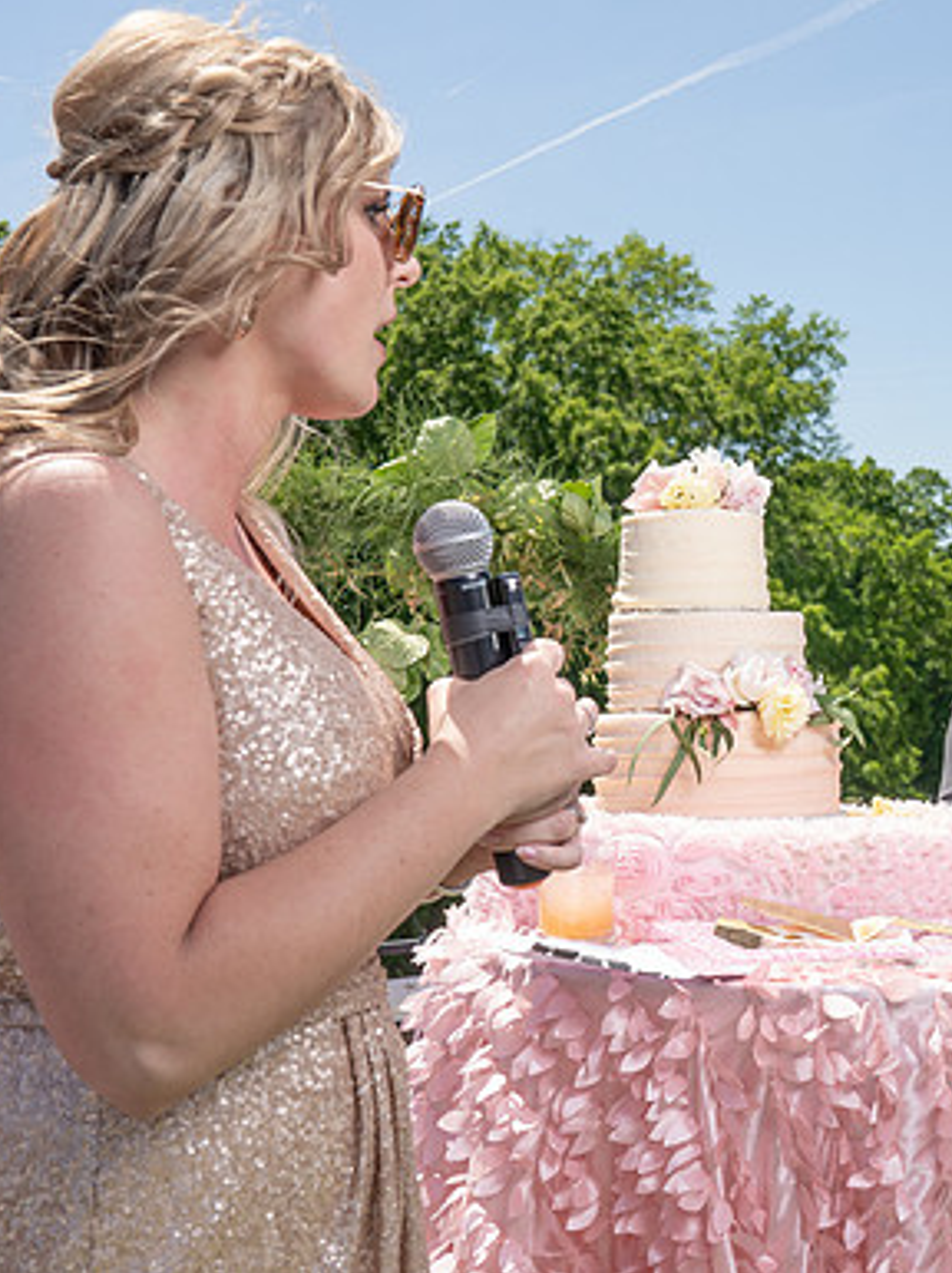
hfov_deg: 23.9
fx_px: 2241
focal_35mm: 61
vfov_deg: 31.6
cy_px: 515
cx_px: 636
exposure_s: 1/250
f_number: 7.1
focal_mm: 35
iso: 50
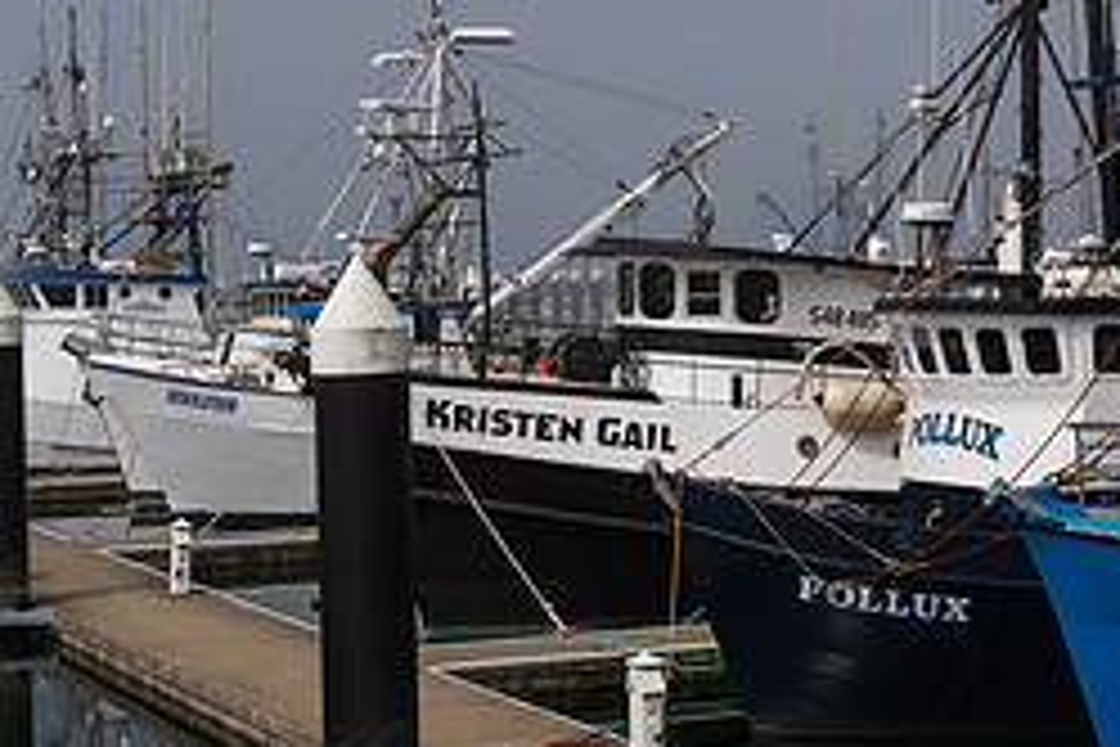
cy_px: 295
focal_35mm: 84
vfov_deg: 16.2
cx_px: 477
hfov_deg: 24.2
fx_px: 2613
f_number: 8
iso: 200
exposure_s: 1/1600
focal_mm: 24
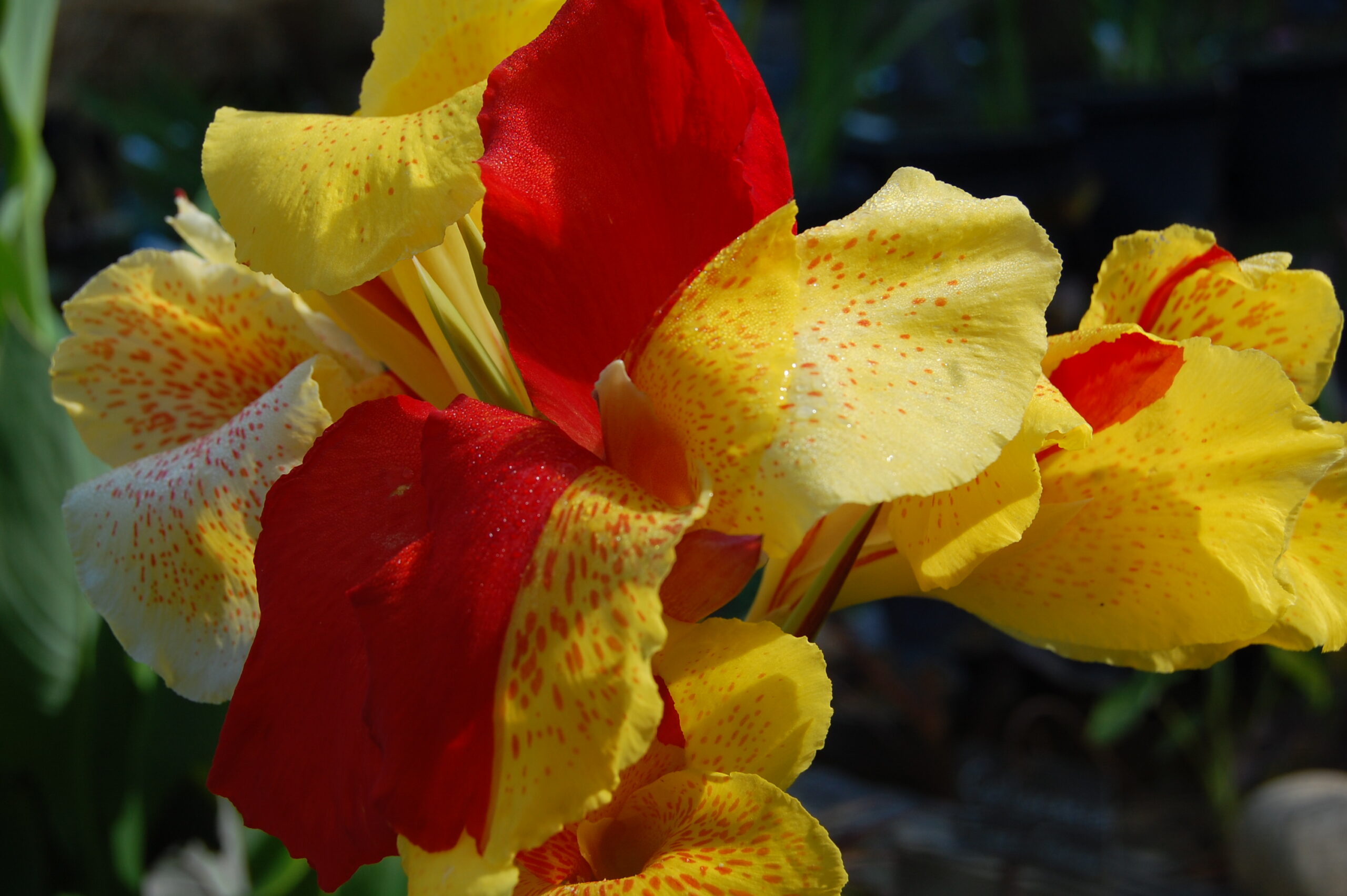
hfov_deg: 37.9
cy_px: 448
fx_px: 1963
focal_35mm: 52
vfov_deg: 25.7
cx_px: 674
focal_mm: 35
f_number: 9
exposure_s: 1/320
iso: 200
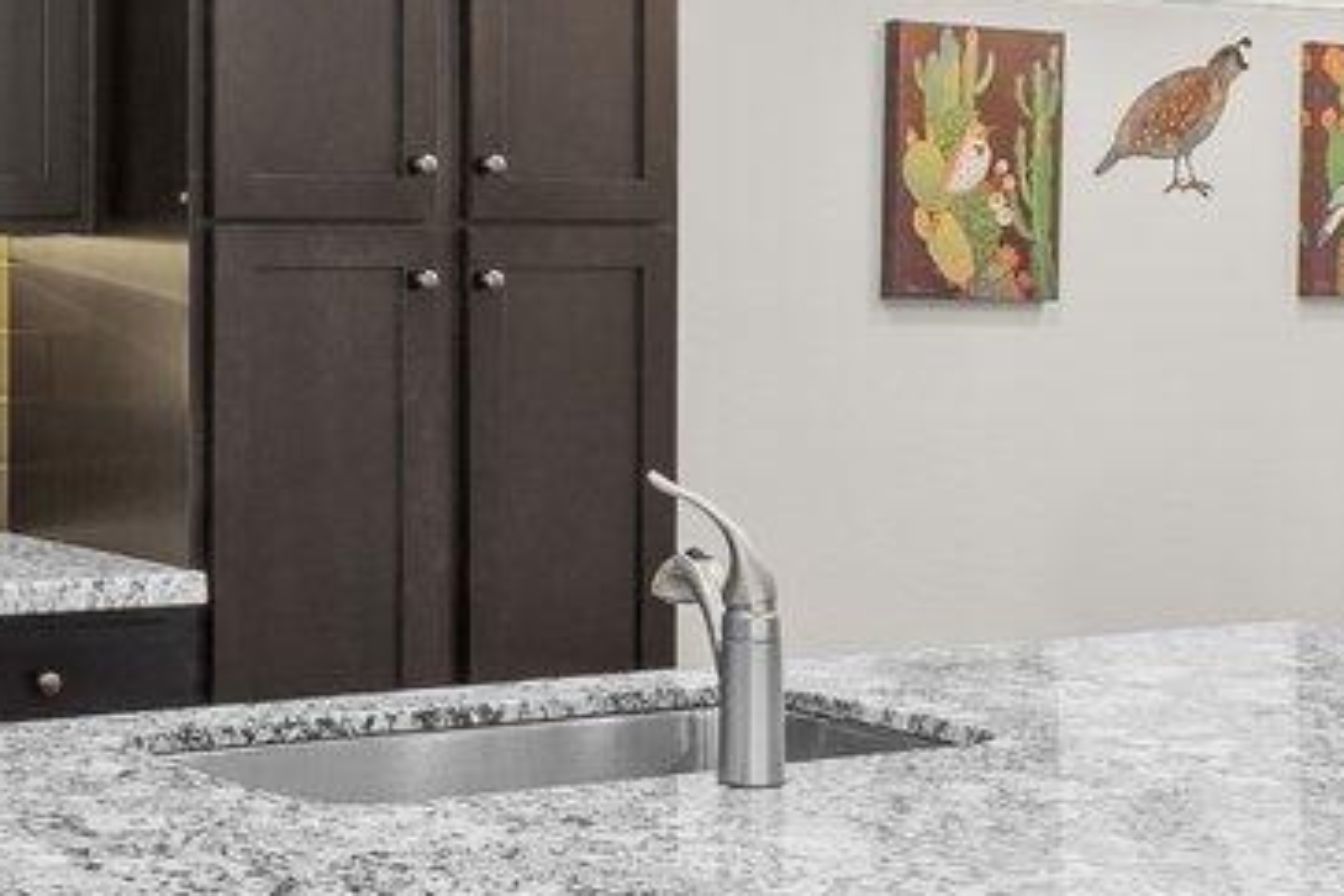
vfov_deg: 17.2
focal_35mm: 79
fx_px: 2949
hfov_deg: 25.1
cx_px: 215
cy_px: 231
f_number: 8
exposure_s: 1/1.67
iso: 400
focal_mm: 14
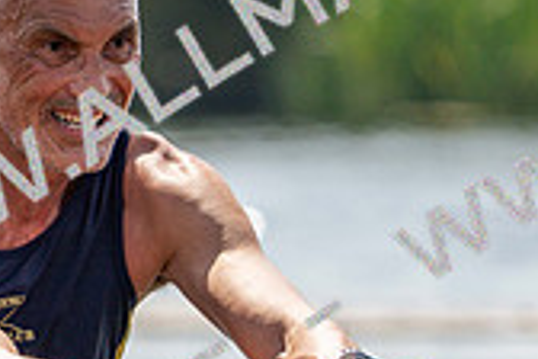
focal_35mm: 1085
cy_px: 332
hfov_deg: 1.9
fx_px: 16213
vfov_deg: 1.3
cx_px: 160
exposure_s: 1/1600
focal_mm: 315
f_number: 6.3
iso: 250
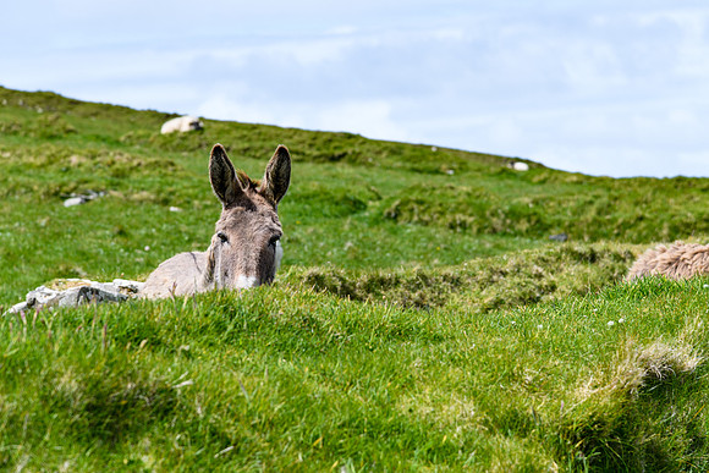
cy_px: 236
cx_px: 354
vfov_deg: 11.4
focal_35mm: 120
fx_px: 2364
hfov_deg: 17.1
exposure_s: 1/1000
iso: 180
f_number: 5.6
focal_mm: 120
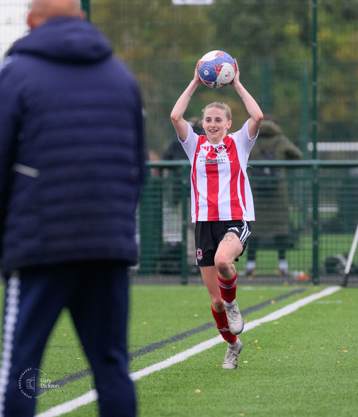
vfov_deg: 2.4
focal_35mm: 773
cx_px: 252
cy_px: 230
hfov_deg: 2.1
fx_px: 9815
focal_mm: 400
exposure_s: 1/1000
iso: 2800
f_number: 5.6
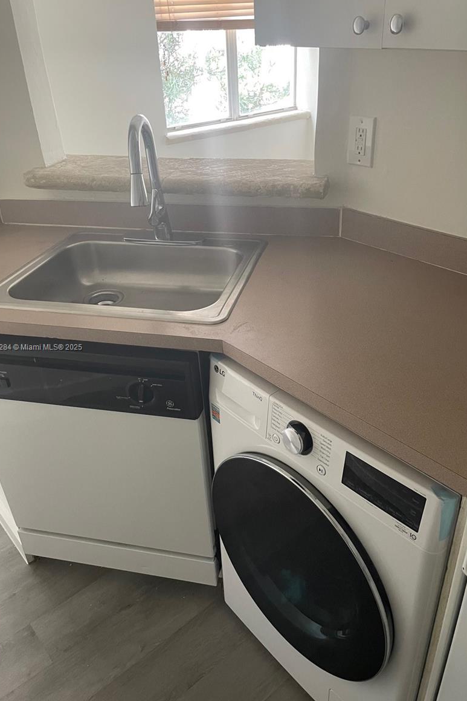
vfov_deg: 65.5
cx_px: 243
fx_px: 545
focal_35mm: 28
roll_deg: +1.8
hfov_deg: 46.4
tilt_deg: -31.6
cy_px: 348
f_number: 1.6
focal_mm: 4.2
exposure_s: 1/60
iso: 250
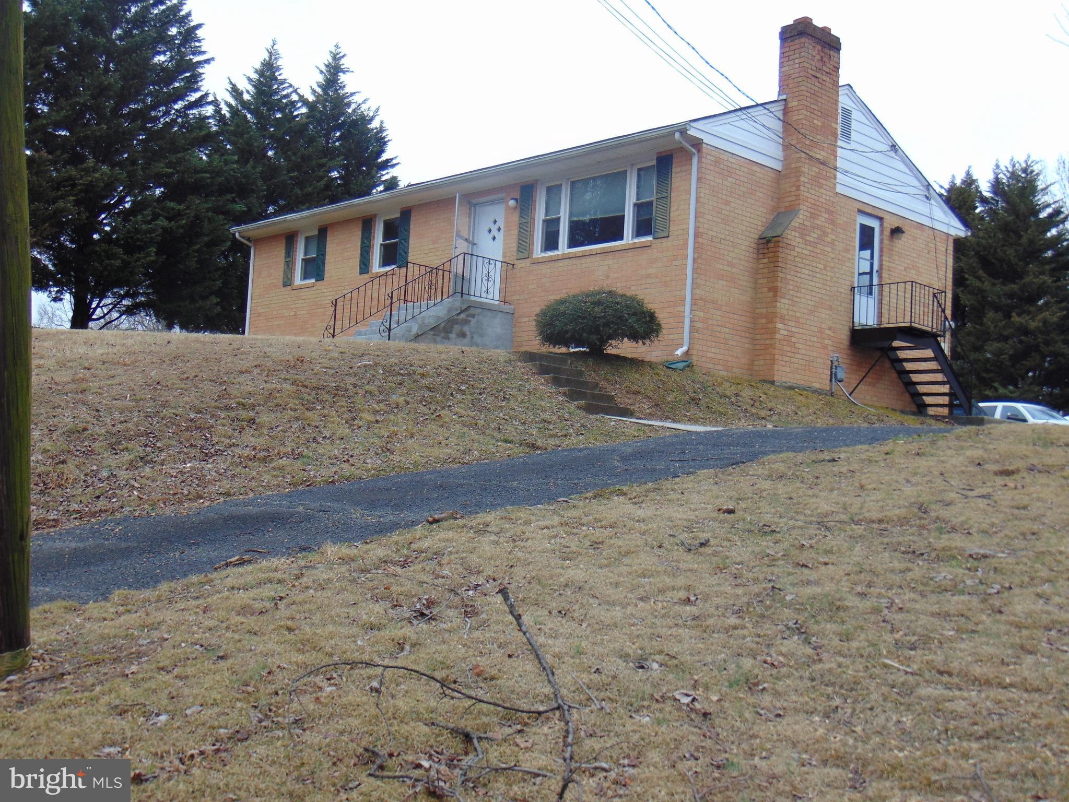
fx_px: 1297
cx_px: 534
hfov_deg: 44.8
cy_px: 401
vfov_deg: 34.4
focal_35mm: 42
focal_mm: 7.6
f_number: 3.3
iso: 80
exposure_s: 1/250
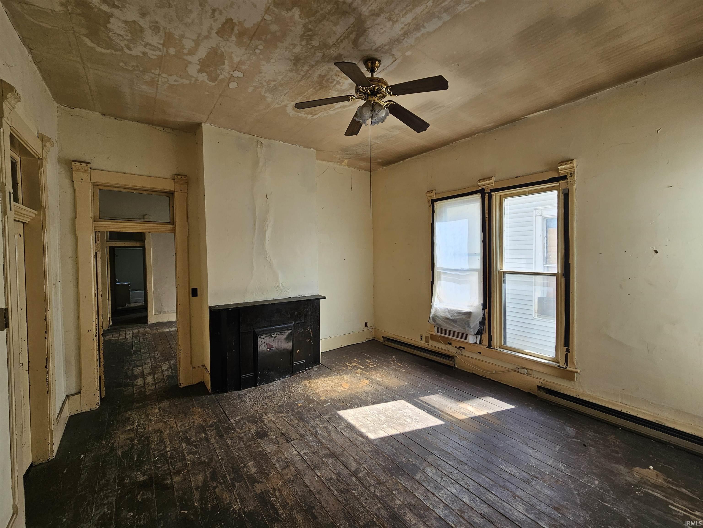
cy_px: 264
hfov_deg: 106.2
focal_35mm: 13
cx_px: 352
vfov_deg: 89.9
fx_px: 264
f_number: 2.2
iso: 50
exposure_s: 1/128
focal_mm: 2.2
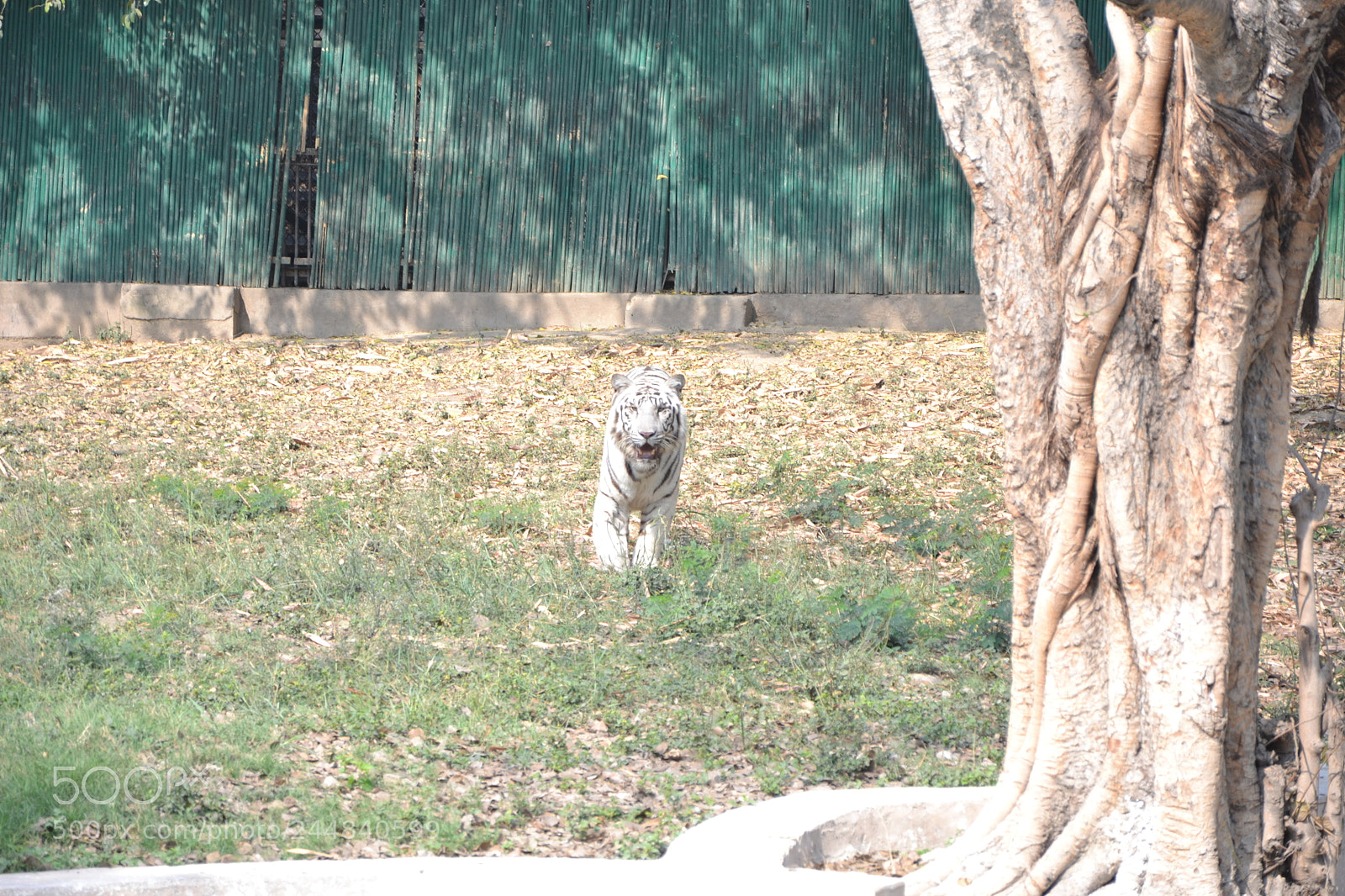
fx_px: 5883
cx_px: 672
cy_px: 448
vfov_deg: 8.7
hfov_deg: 13.0
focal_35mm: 158
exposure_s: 1/80
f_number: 5.6
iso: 100
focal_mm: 105
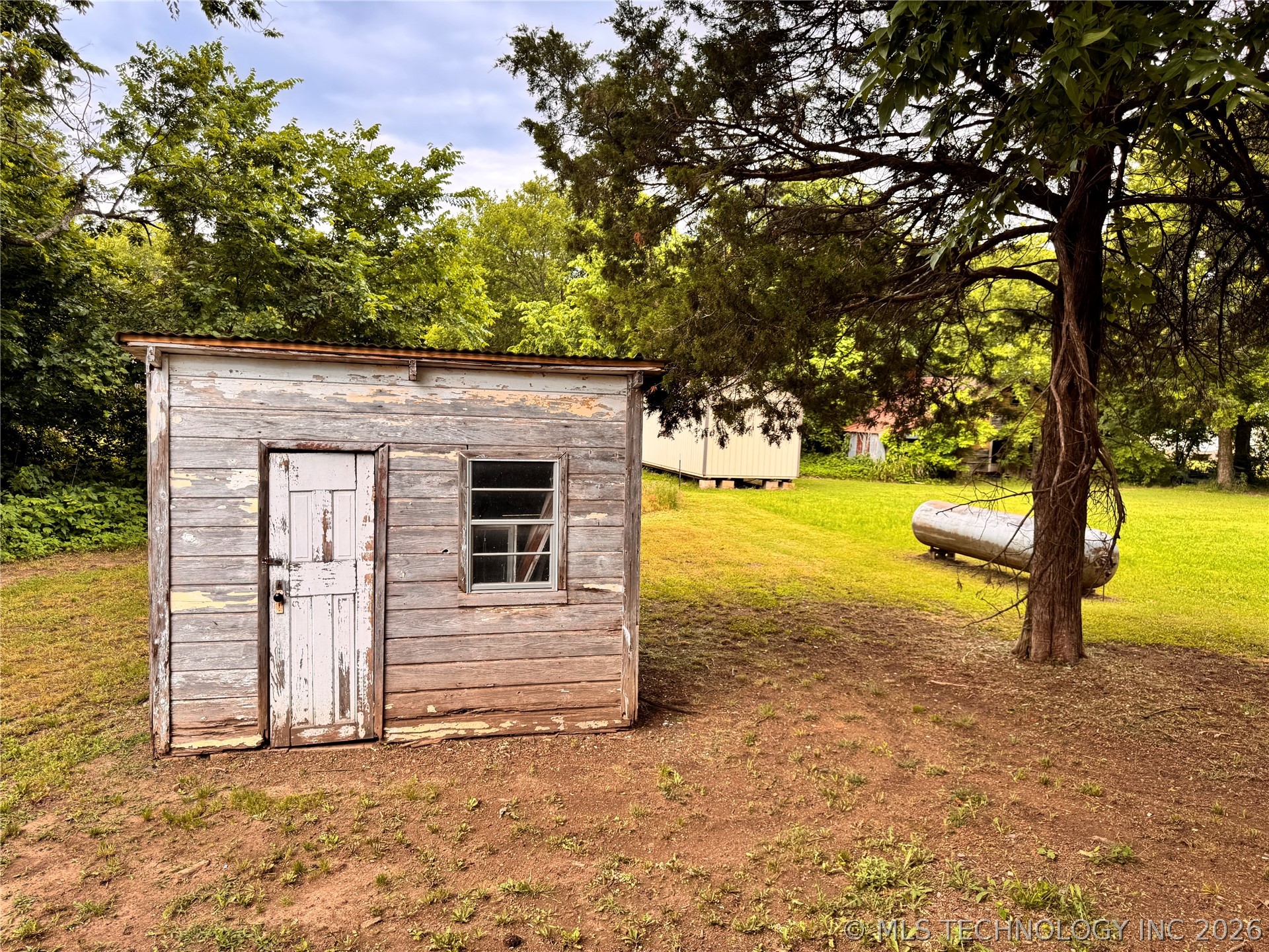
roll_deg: -1.6
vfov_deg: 56.8
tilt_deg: -6.3
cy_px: 476
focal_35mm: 24
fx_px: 880
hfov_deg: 71.6
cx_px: 634
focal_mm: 6.76
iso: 80
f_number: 1.78
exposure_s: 1/621
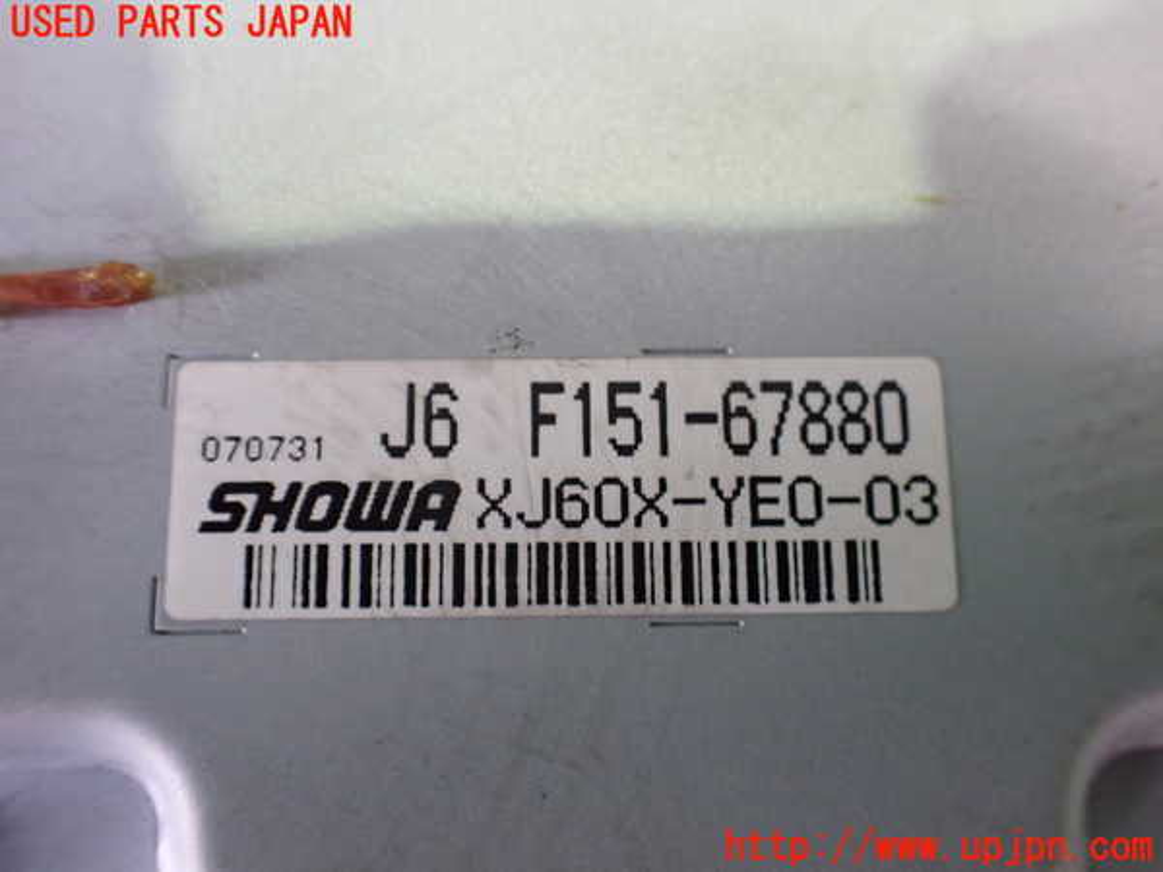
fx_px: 1008
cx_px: 582
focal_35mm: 30
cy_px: 436
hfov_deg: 60.0
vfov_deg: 46.8
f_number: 2.3
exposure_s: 1/50
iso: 800
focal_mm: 5.4
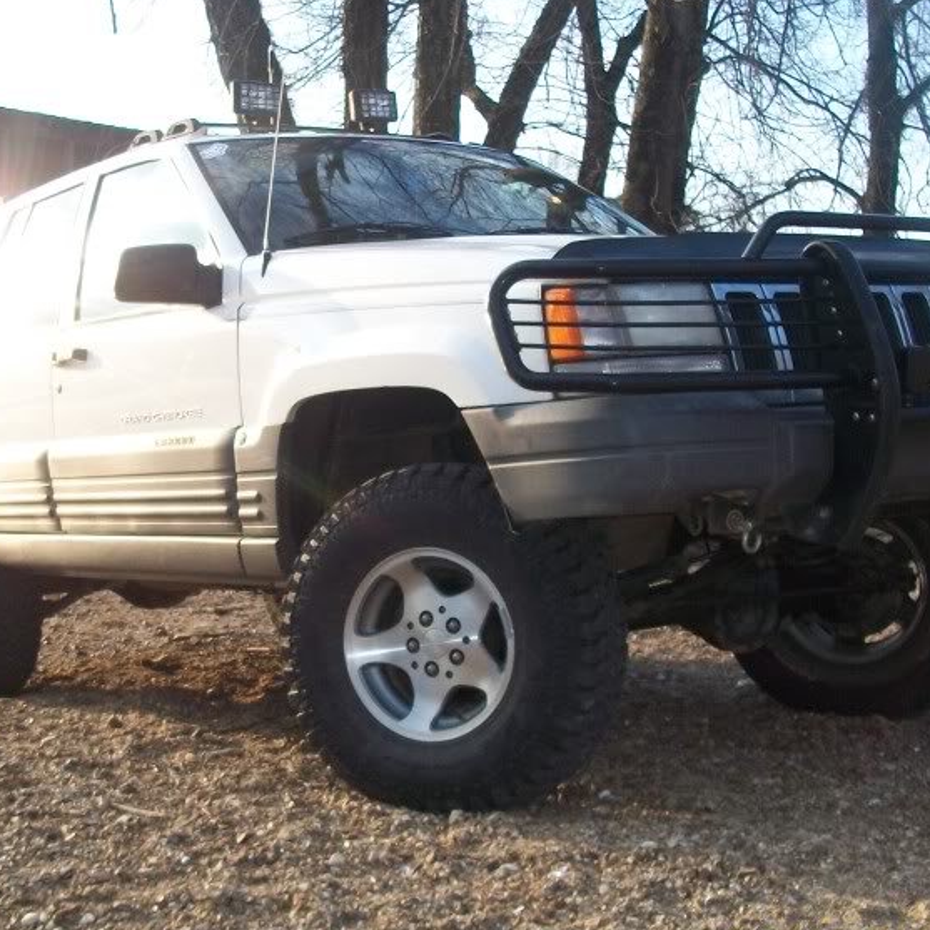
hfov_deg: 32.3
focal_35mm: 52
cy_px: 462
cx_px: 247
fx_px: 1581
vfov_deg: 32.8
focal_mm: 5.7
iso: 80
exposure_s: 1/320
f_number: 2.9
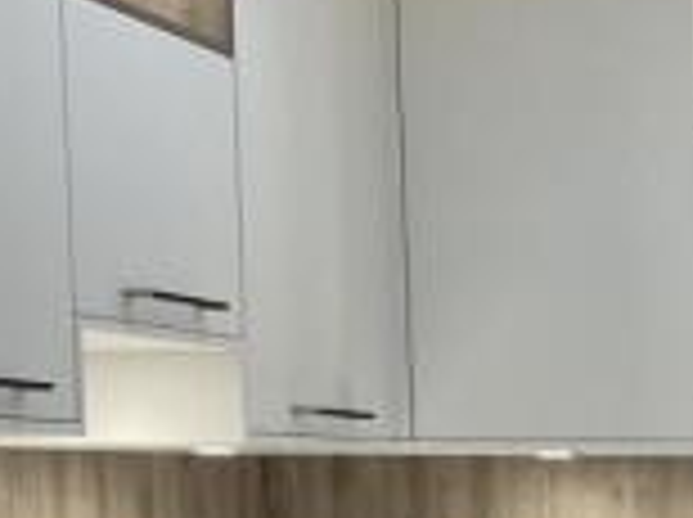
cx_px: 1141
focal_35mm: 110
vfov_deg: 12.9
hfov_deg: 15.9
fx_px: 2199
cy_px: 700
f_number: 1.8
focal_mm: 3
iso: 32
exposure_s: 1/50
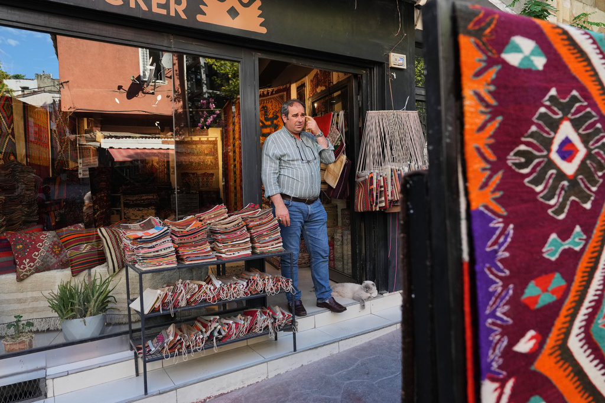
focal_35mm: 24
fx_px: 403
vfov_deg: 53.1
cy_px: 202
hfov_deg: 73.8
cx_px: 302
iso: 1600
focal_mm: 24
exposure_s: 1/1000
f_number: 5
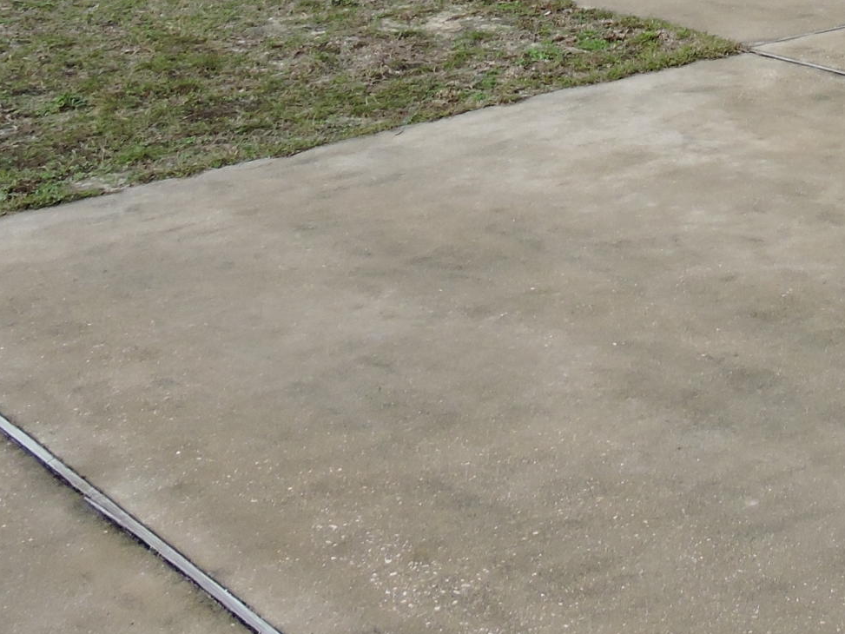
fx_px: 1807
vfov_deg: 18.1
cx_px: 993
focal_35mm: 74
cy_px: -274
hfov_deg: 24.1
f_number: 3.3
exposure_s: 1/1000
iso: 100
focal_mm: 4.3
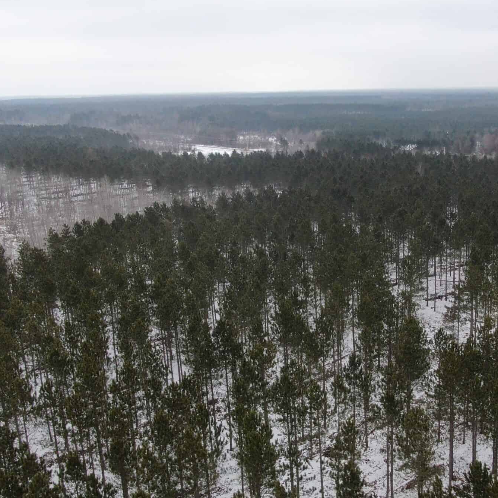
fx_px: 716
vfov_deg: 38.2
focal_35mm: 44
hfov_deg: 37.6
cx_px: 363
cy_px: 290
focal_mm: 4.58
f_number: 2.9
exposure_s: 1/320
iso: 100
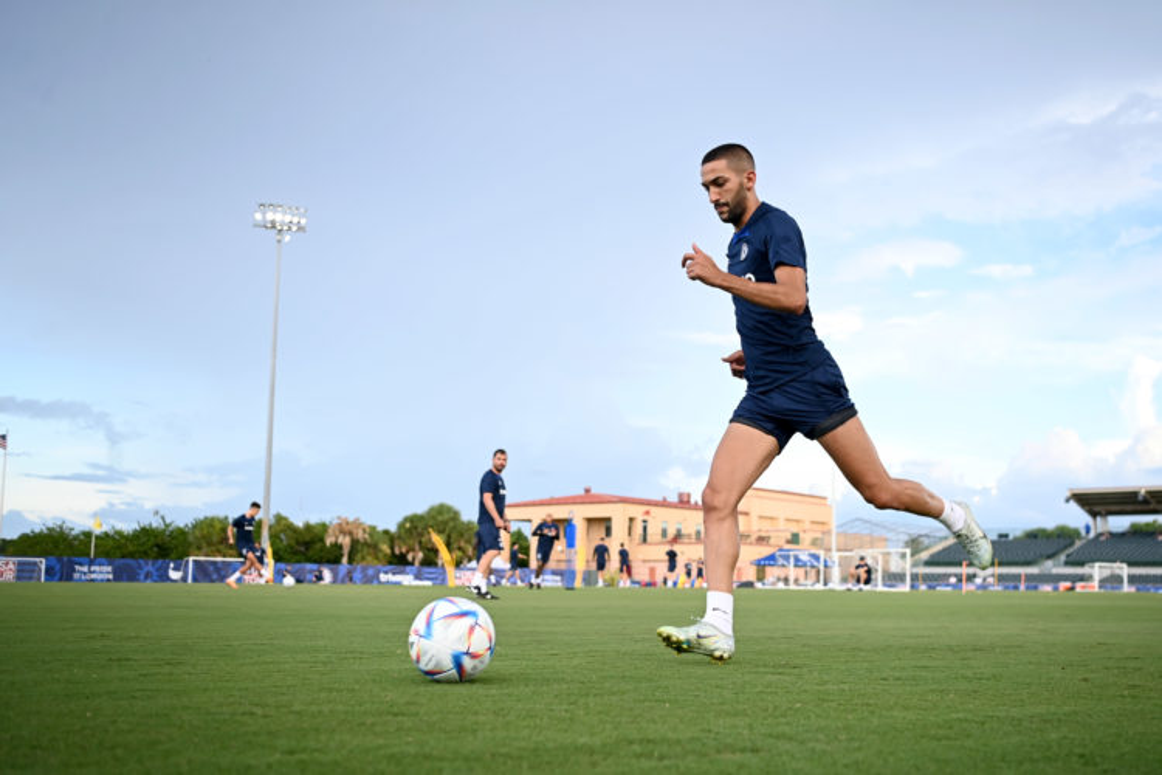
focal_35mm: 34
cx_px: 581
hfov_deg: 55.8
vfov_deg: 38.9
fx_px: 1097
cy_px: 388
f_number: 4
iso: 400
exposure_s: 1/1000
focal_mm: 34
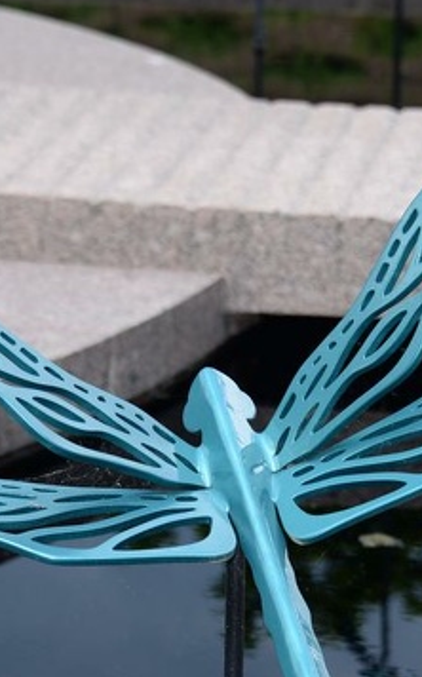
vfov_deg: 11.3
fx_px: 3428
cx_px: 287
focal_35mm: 186
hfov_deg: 7.0
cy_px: 494
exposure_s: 1/100
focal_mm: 82
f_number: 5.6
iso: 125
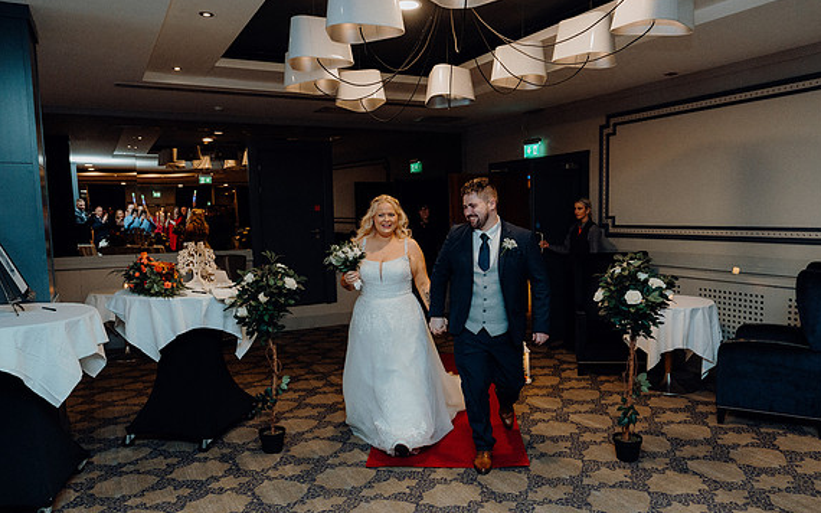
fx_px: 626
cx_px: 416
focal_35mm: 28
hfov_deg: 66.5
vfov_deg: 44.5
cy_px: 276
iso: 2500
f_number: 3.5
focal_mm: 27
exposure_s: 1/160
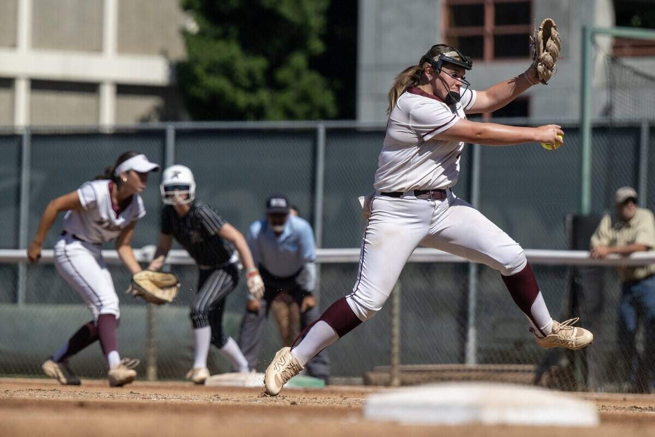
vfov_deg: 5.3
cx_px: 328
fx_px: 4730
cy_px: 218
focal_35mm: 260
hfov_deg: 7.9
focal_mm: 260
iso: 400
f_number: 5
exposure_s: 1/8000
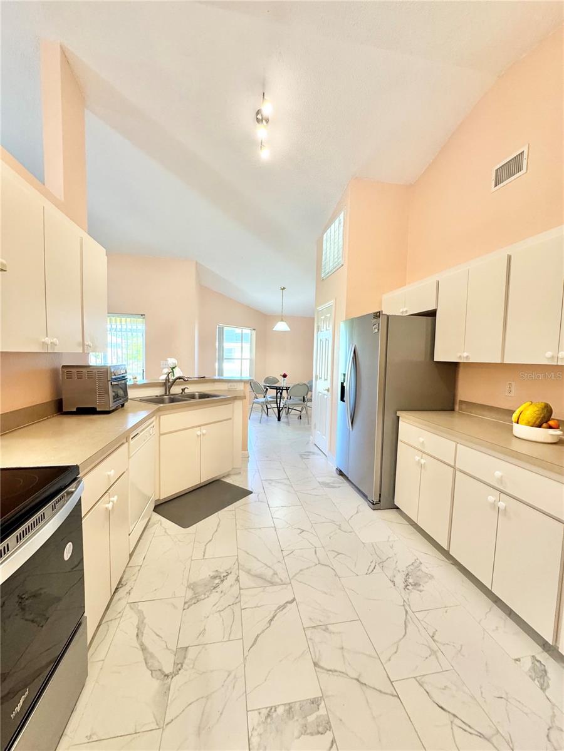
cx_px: 282
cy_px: 376
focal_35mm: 14
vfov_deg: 102.1
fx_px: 304
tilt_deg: -2.4
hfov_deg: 85.7
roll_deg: -1.0
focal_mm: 2.22
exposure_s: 1/120
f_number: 2.2
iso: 320
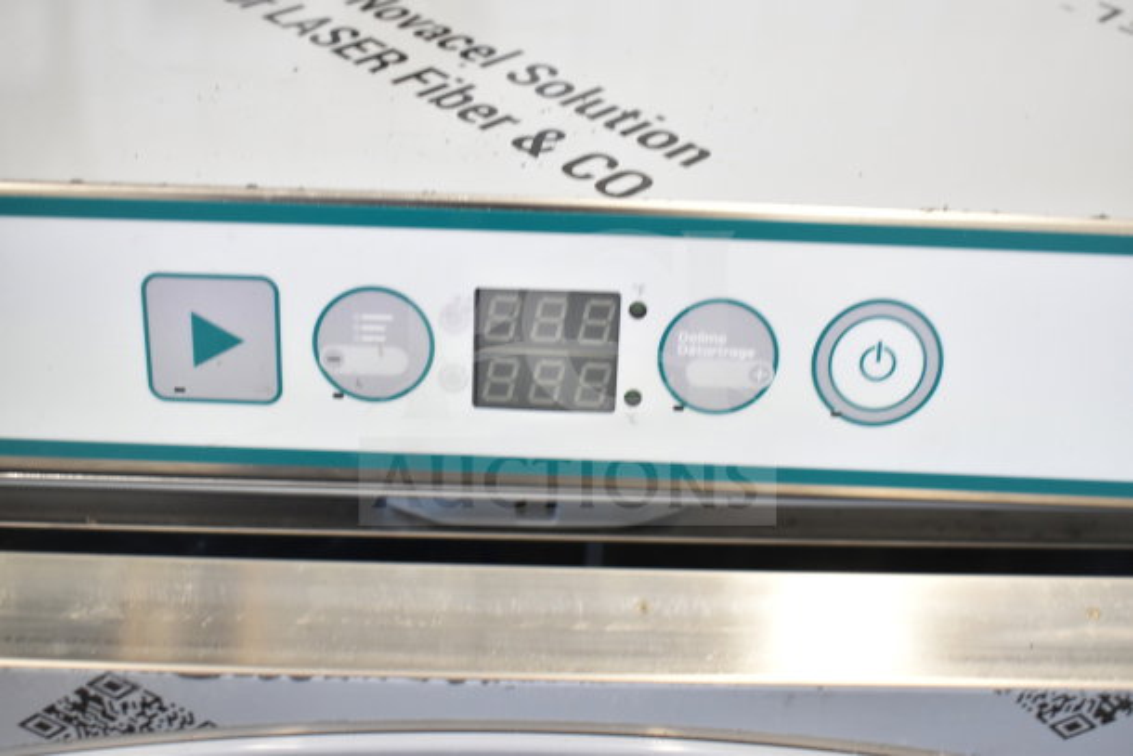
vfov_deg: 30.9
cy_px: 378
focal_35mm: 44
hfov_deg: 45.0
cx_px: 566
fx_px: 1369
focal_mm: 29
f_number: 4.2
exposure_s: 1/50
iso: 1000
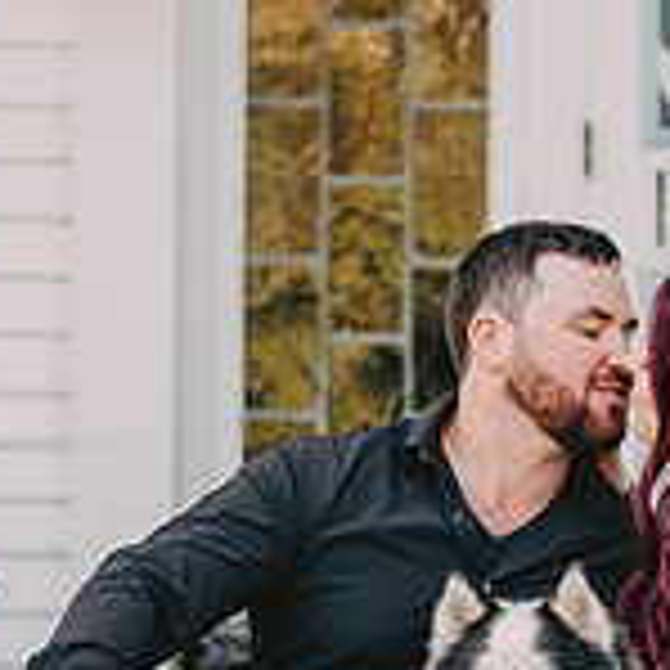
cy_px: 576
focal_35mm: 270
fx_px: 5912
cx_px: 468
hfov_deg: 6.5
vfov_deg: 6.5
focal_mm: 105
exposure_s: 1/320
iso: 400
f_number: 2.8
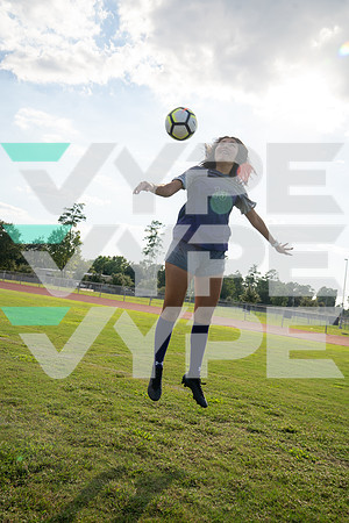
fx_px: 451
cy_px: 262
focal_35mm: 31
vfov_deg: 60.3
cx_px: 174
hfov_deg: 42.3
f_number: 7.1
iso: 200
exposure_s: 1/500
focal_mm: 31
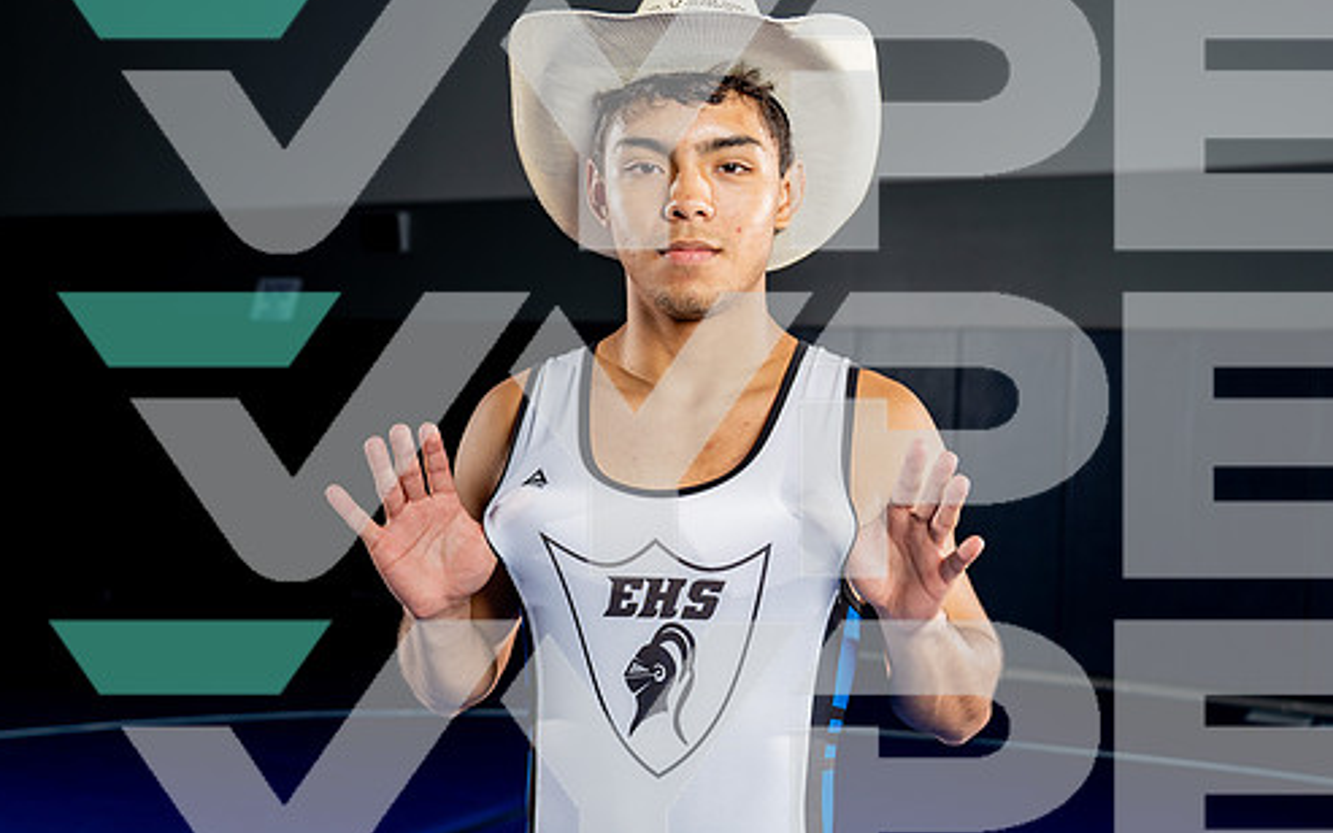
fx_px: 1526
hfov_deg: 47.1
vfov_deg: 30.5
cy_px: 437
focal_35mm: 42
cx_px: 746
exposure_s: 1/250
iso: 125
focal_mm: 35
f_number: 4
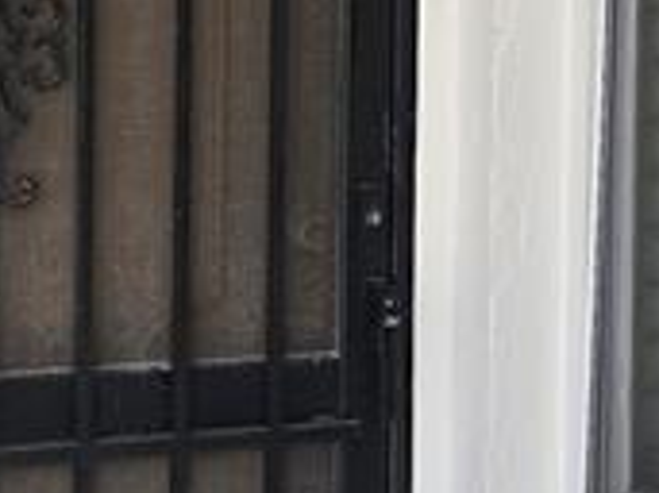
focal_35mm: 138
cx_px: 274
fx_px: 2625
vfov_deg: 10.7
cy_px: 143
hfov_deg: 14.3
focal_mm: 6.3
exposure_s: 1/120
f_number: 1.7
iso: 16
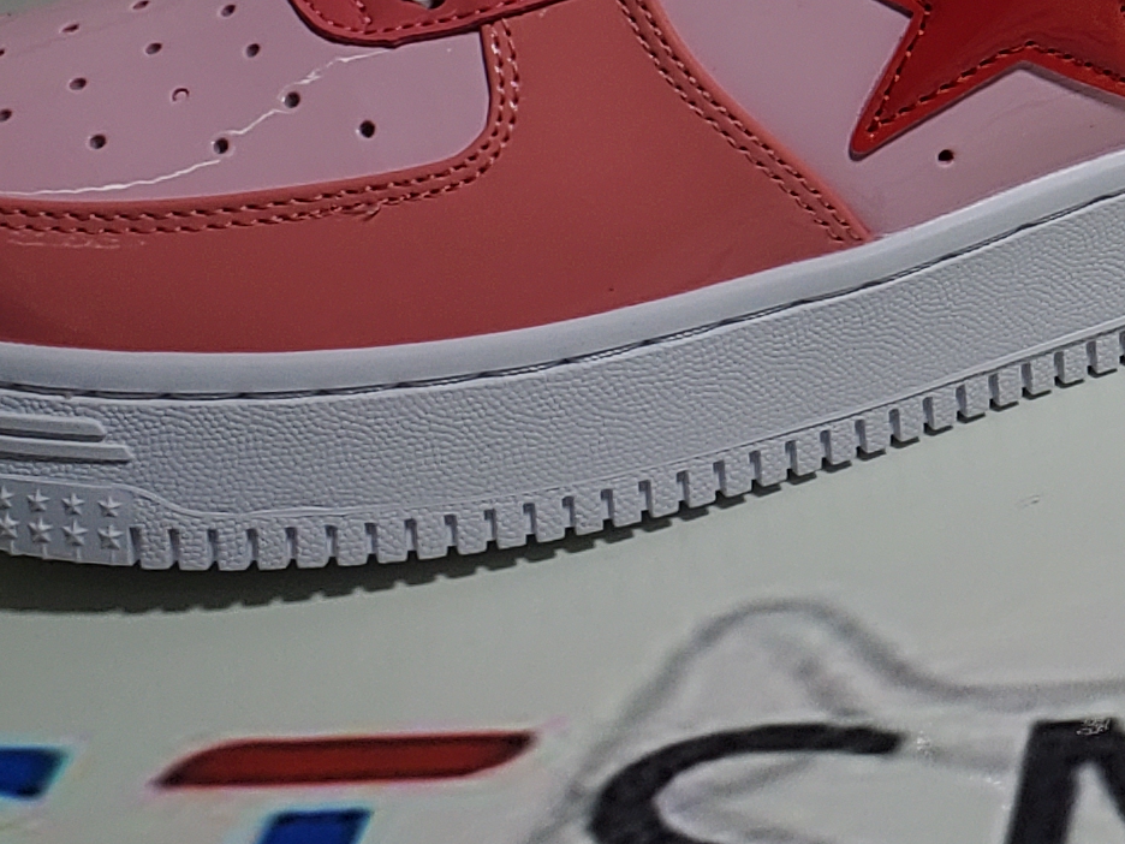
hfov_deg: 16.2
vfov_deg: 12.2
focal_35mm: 112
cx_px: 1635
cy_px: -634
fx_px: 3640
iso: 50
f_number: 2.4
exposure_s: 1/467
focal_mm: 4.3
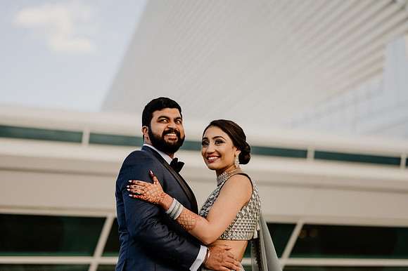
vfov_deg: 16.1
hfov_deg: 23.9
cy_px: 136
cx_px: 204
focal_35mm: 85
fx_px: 963
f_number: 2
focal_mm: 85
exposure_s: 1/1600
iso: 160
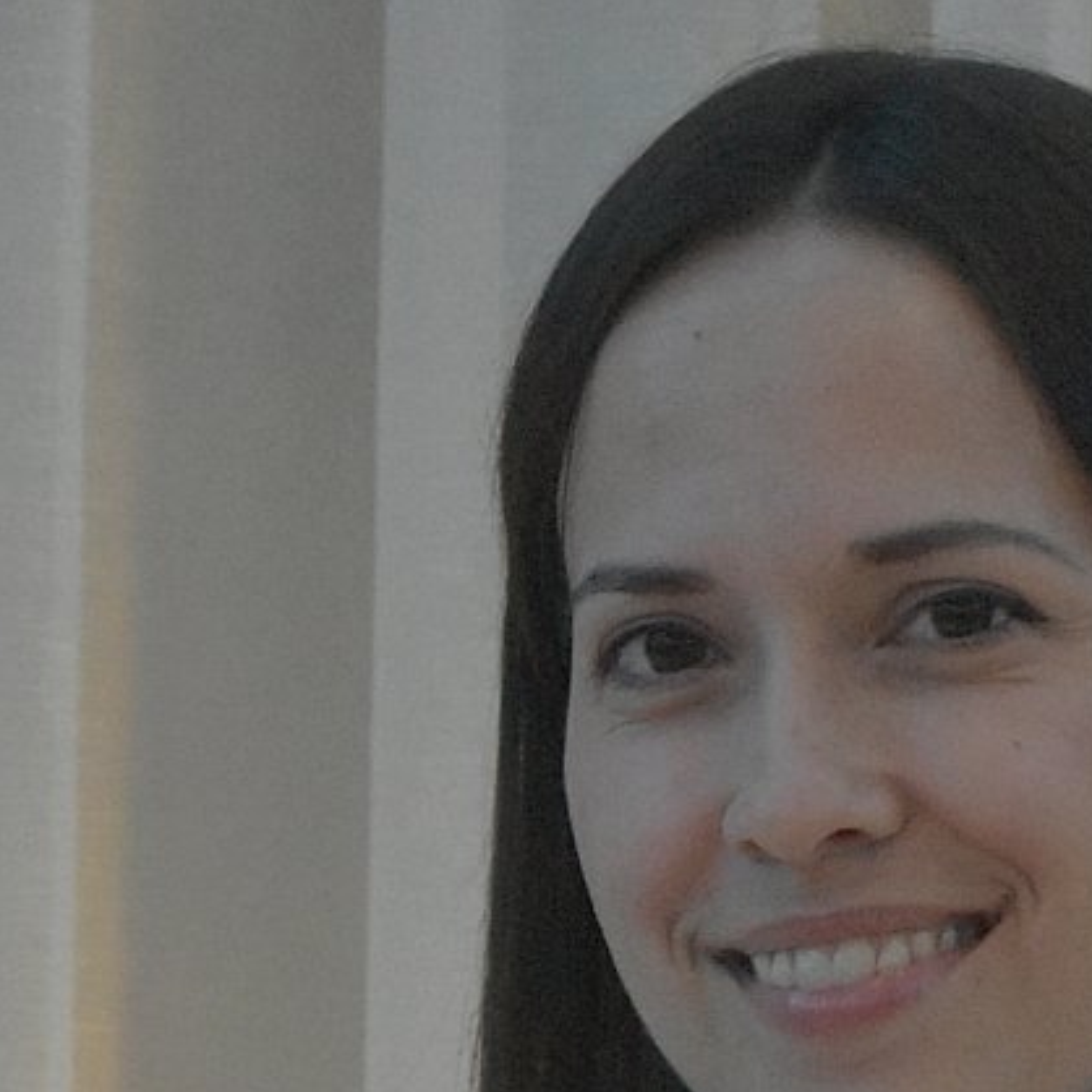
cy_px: 1703
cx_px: 893
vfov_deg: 7.1
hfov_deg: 7.2
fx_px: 8708
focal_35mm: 244
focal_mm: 50
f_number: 5.6
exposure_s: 1/125
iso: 4500
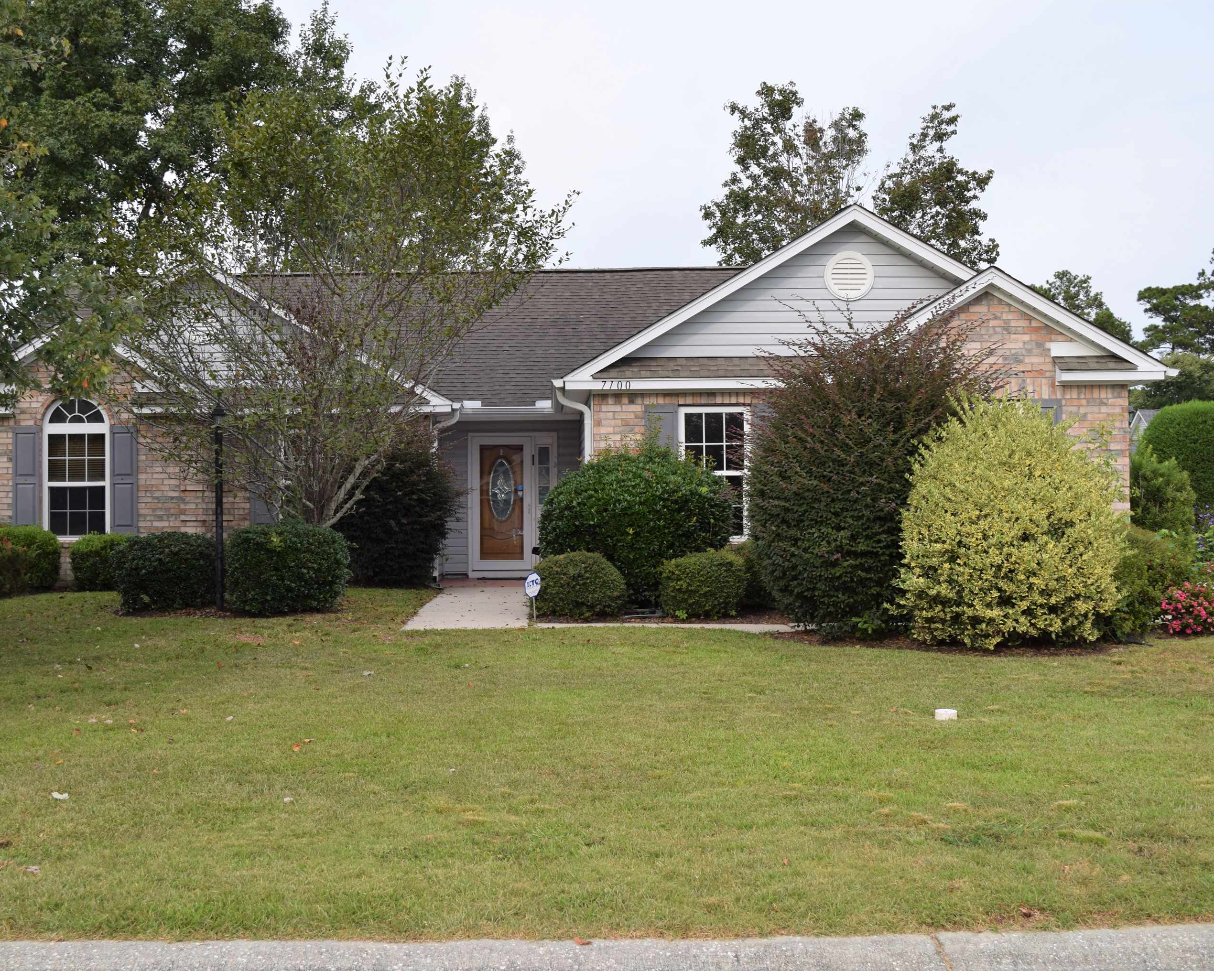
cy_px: 484
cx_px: 496
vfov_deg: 35.2
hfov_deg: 43.1
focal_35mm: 43
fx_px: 1529
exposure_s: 1/160
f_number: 6.3
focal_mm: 25
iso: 100
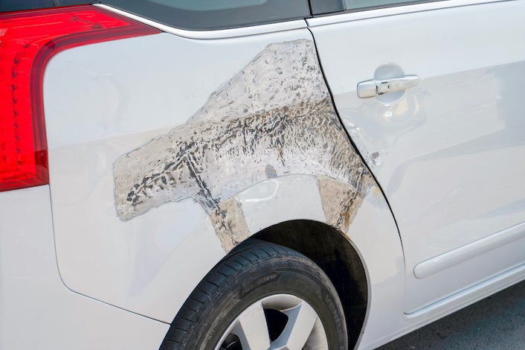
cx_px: 238
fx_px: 991
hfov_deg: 29.7
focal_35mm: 68
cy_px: 162
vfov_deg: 20.0
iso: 320
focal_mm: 39.7
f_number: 5.6
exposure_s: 1/480
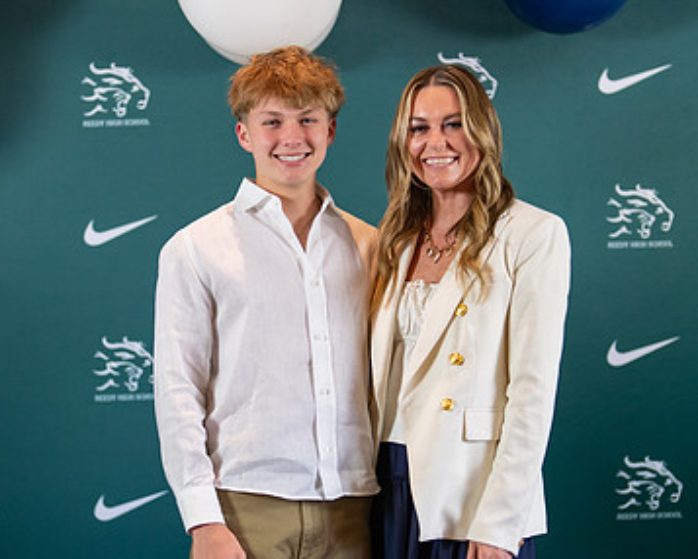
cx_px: 337
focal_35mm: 85
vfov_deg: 18.1
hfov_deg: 22.5
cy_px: 314
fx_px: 1757
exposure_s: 1/400
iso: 500
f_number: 1.2
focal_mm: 50
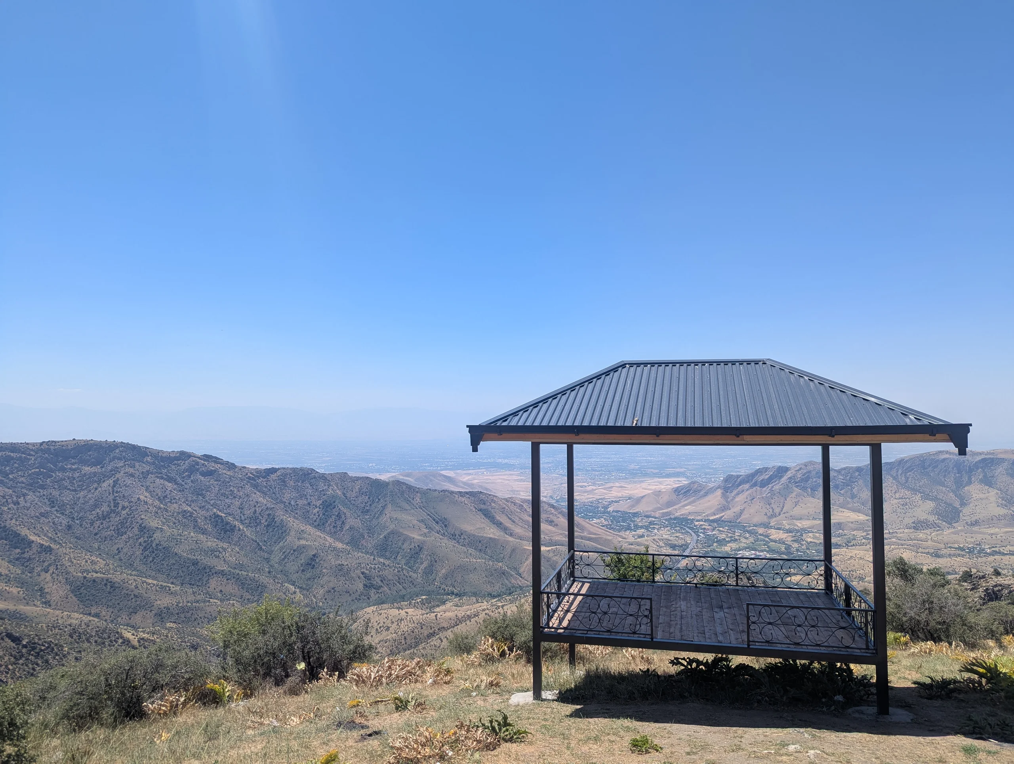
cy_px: 382
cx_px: 507
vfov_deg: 56.9
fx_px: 704
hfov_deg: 71.5
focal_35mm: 24
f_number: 1.85
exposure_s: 1/2137
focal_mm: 6.81
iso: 47
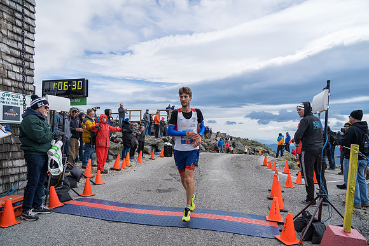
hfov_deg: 73.7
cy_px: 123
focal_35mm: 24
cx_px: 184
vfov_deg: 53.2
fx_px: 246
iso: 100
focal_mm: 24
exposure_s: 1/1000
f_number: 4
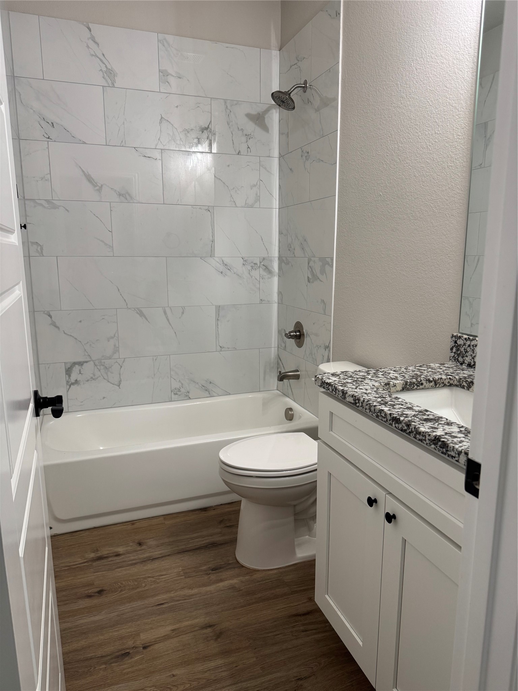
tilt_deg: -10.9
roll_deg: +0.4
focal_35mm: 24
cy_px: 346
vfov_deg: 71.6
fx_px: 479
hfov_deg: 56.8
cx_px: 259
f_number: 1.78
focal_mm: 6.76
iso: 160
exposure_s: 1/120
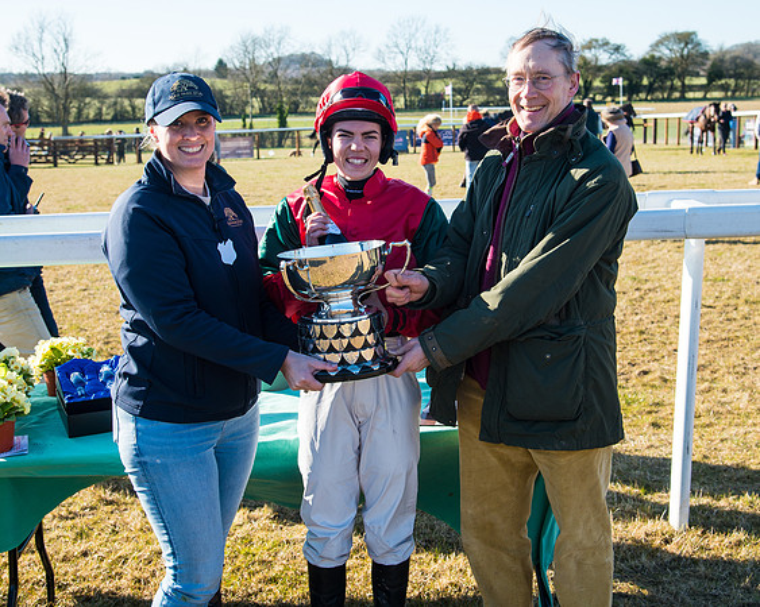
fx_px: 1261
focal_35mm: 56
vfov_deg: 27.1
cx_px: 392
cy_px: 264
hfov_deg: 33.5
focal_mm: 44
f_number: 5
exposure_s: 1/250
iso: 125
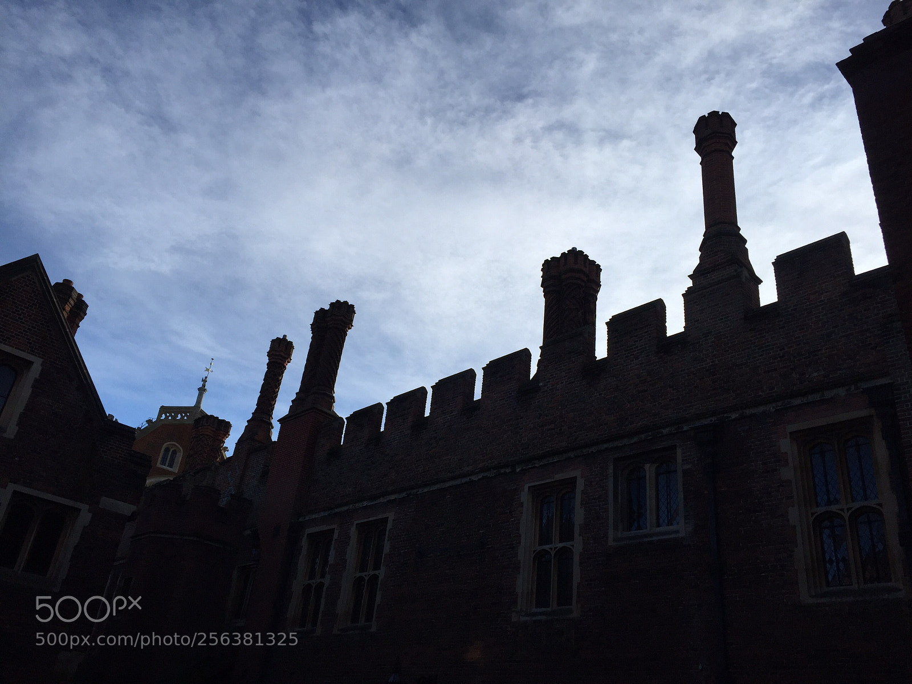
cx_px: 456
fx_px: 764
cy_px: 342
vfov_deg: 48.2
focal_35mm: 29
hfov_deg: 61.7
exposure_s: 1/2475
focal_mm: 4.15
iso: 32
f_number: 2.2
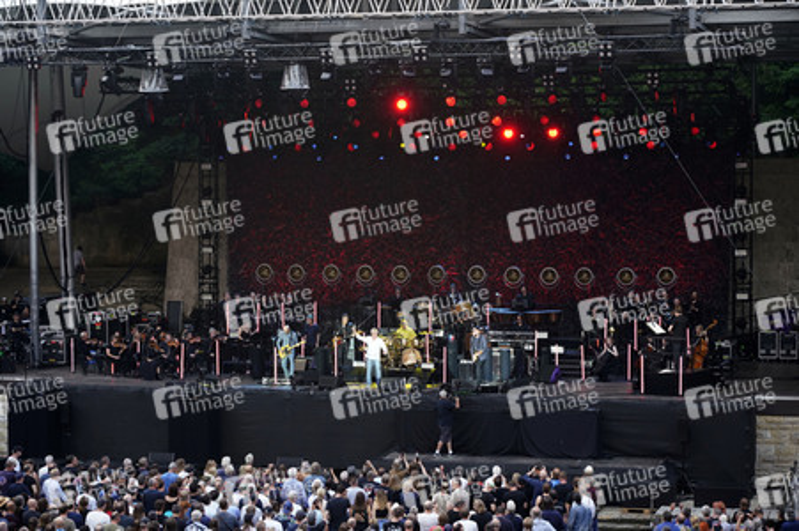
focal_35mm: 82
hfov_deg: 24.8
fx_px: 1819
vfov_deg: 16.6
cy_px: 266
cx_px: 400
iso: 640
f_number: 5
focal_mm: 82
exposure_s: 1/200
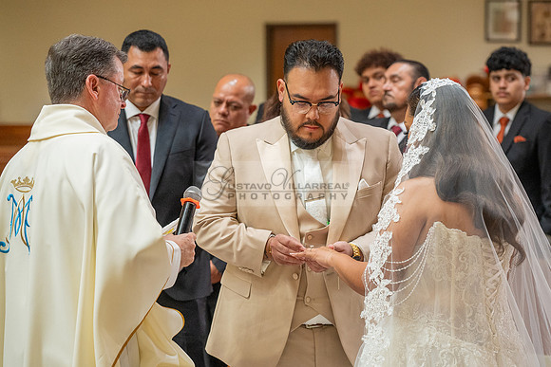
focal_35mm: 121
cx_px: 307
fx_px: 1858
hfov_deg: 16.9
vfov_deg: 11.3
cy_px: 180
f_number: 4
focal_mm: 105
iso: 3200
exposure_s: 1/160
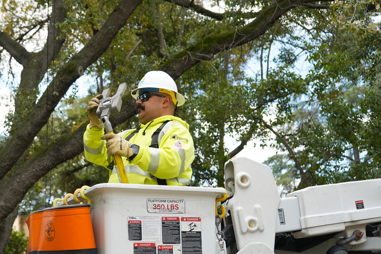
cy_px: 163
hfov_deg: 25.2
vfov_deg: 17.2
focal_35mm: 79
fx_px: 836
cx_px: 75
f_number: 5
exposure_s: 1/250
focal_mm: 49
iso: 100
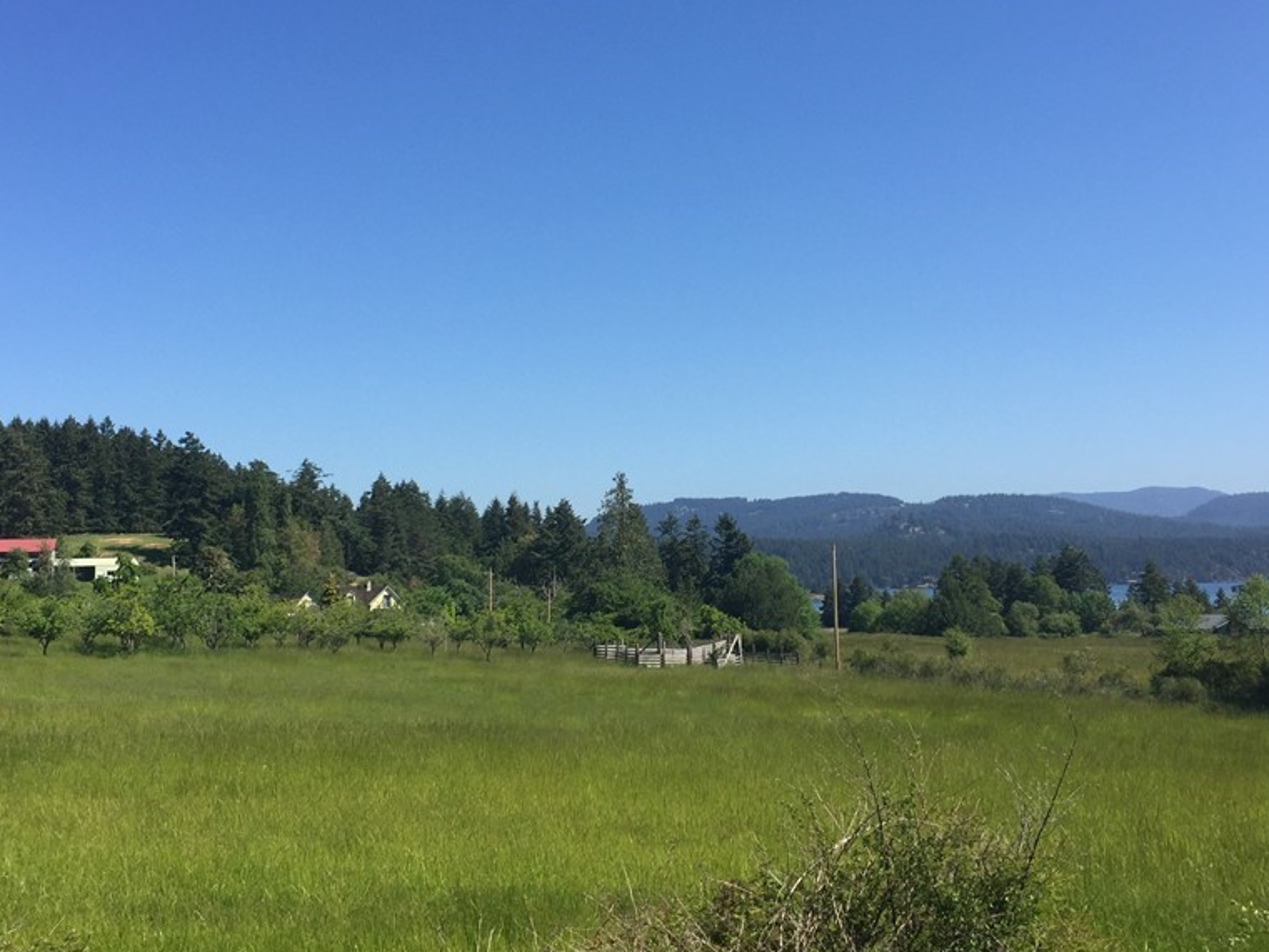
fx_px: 1430
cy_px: 427
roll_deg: +0.8
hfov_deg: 47.8
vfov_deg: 36.8
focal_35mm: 39
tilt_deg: +5.9
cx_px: 595
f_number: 2.2
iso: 32
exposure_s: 1/1721
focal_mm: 4.15
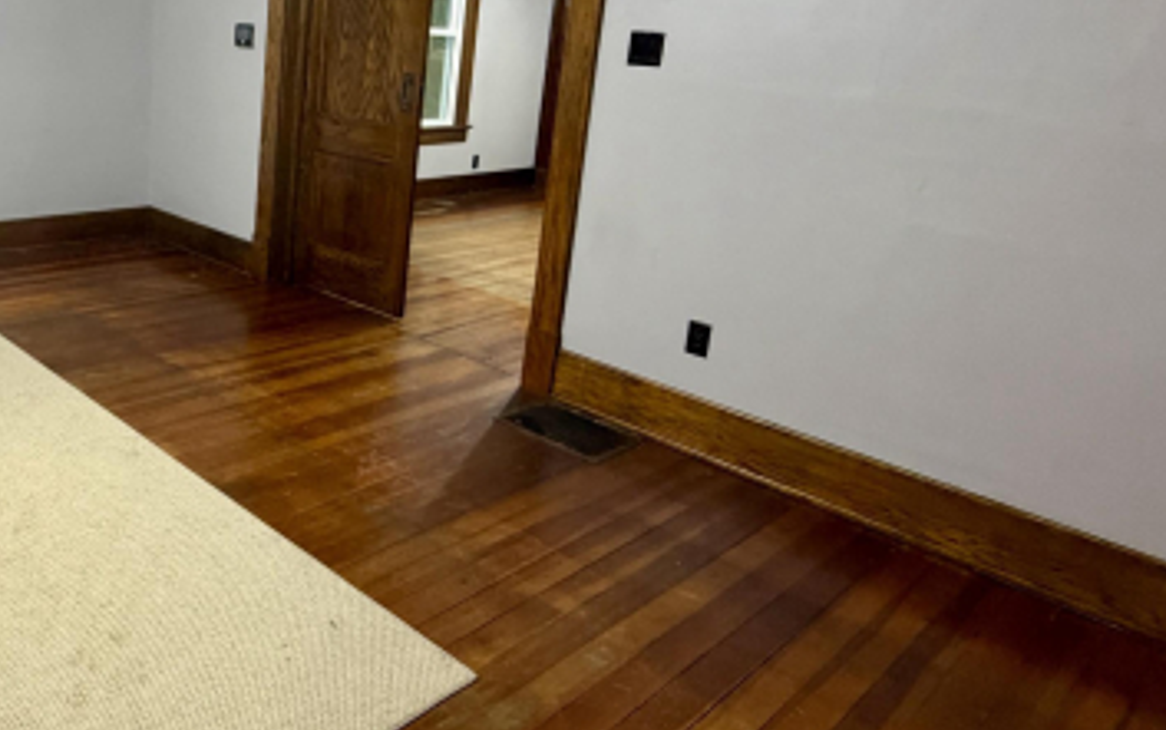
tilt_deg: -12.5
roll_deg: -2.5
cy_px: 201
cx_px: 201
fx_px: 890
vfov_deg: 43.5
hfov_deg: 60.0
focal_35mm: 28
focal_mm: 2.22
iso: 320
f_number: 2.2
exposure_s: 1/60
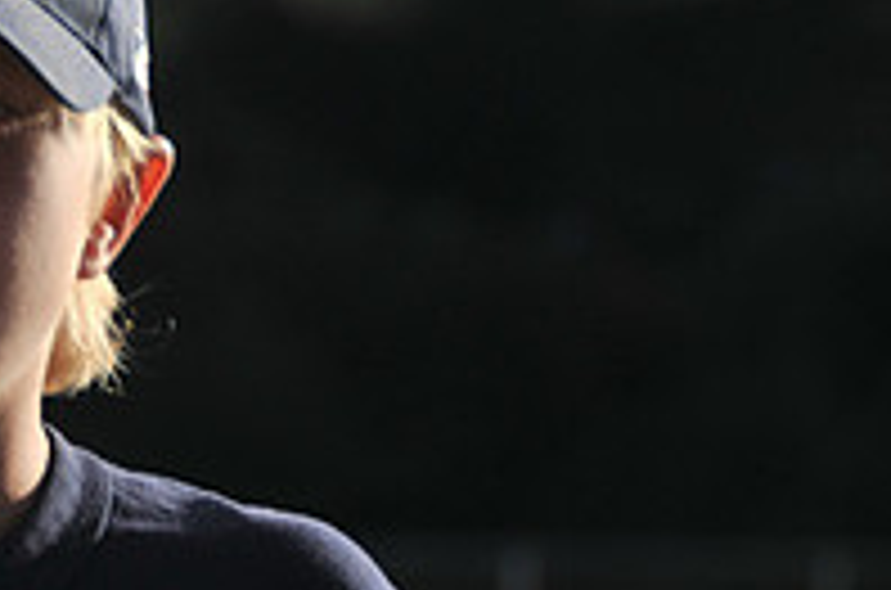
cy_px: 200
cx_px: -63
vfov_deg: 2.8
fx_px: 12172
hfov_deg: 4.2
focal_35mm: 493
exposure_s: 1/500
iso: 200
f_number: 5.3
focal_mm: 112
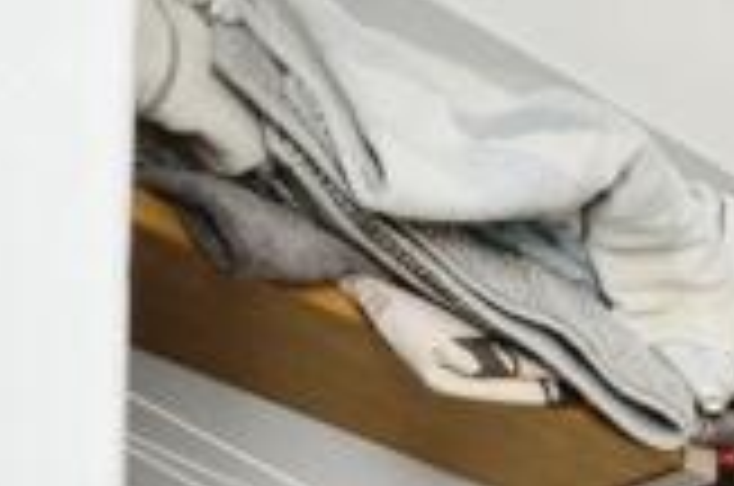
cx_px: 1657
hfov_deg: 15.1
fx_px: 1913
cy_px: 1375
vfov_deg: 10.8
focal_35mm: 94
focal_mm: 10
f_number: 8
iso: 400
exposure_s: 1/80
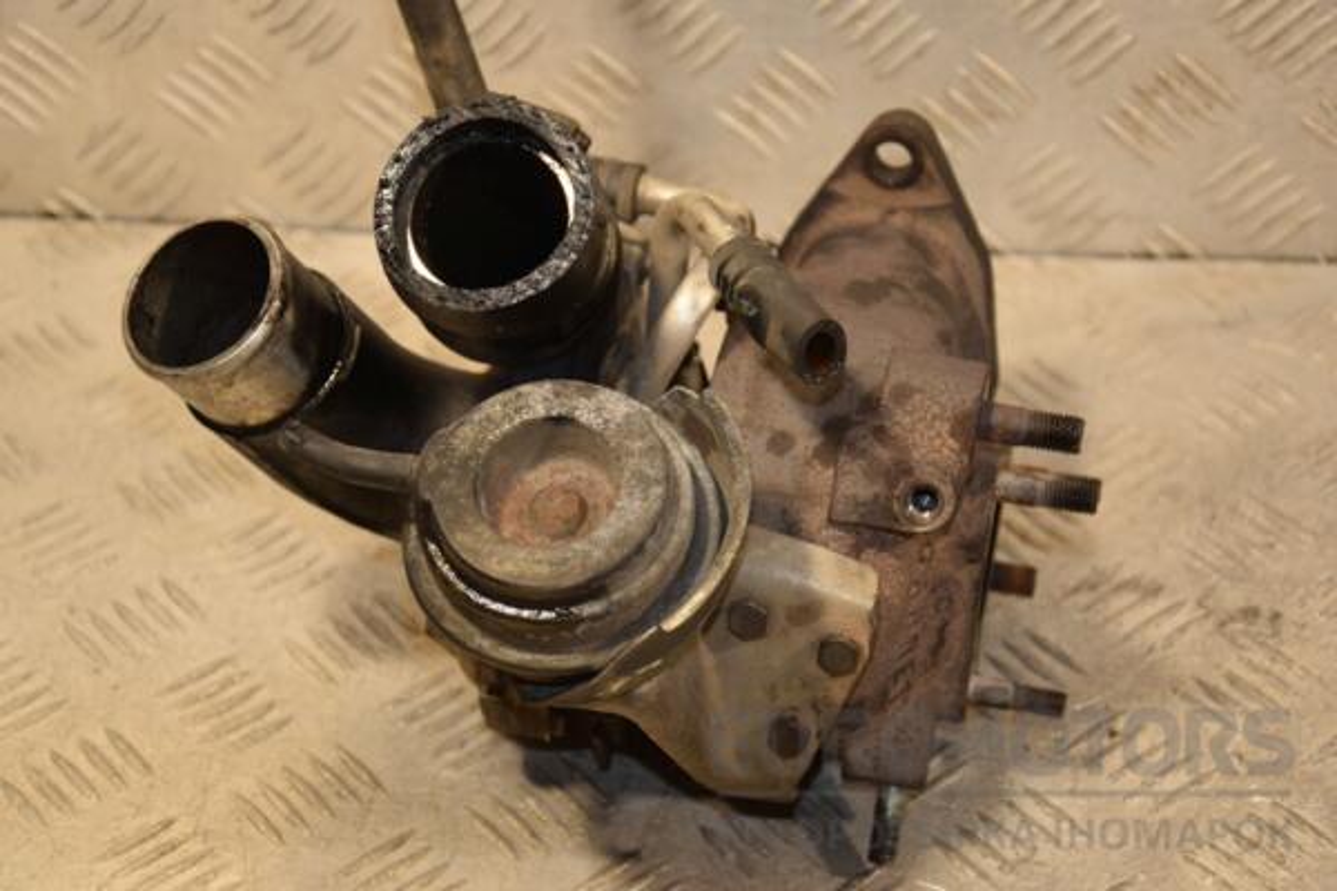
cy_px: 446
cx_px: 668
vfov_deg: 17.5
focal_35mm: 78
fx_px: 2897
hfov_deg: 26.0
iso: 800
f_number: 5
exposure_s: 1/160
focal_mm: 52
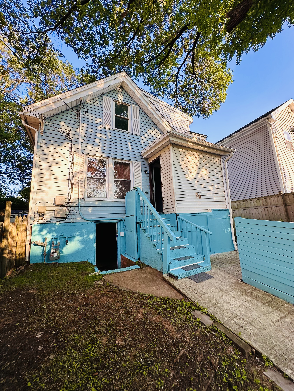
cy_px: 196
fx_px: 159
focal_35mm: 14
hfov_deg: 85.7
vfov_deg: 102.1
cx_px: 147
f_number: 2.2
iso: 40
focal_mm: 2.22
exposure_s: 1/148
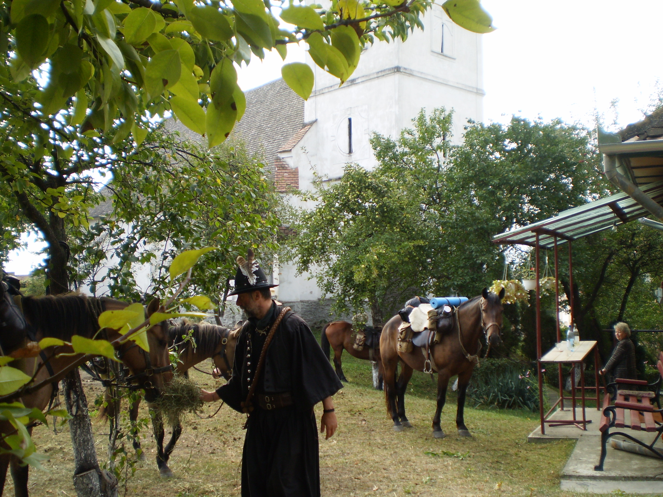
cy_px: 248
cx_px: 332
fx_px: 690
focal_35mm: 36
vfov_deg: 39.7
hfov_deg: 51.4
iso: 64
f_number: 3.1
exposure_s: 1/160
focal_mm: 6.3
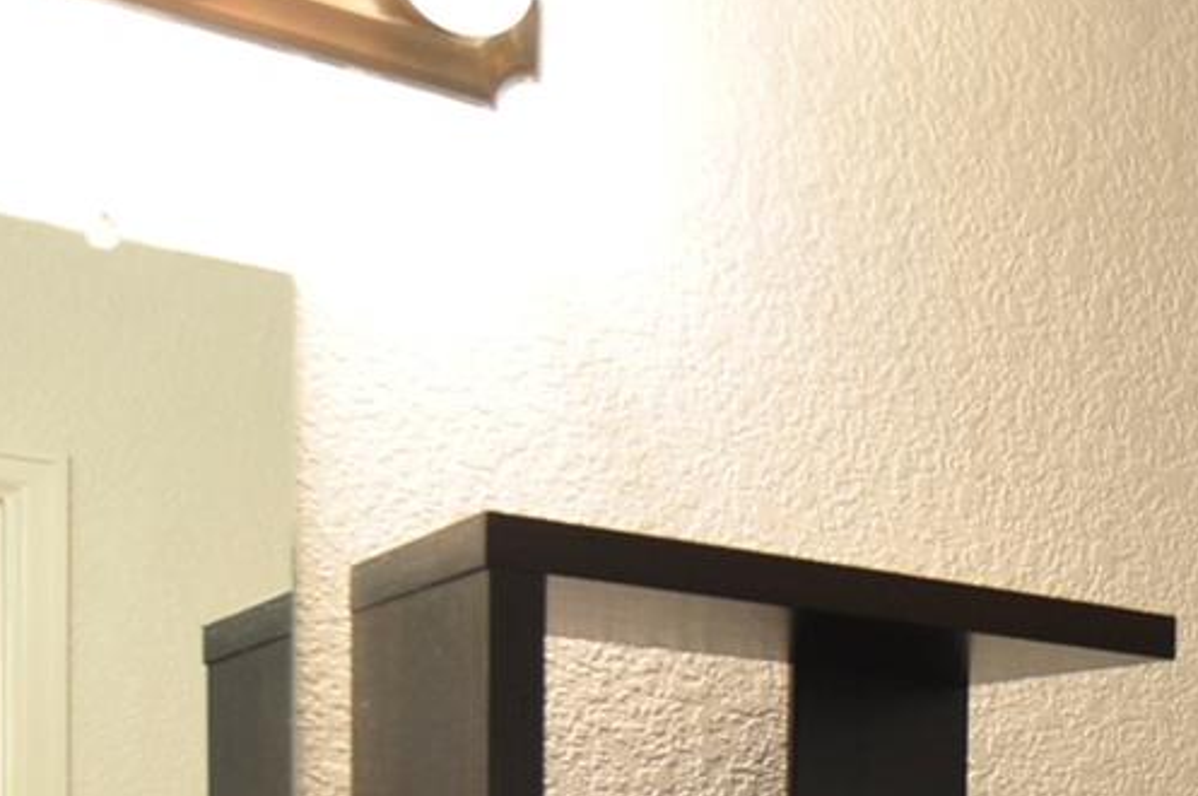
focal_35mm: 58
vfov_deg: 20.9
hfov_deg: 29.5
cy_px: 1073
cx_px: 1454
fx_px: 1928
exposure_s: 1/10
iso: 200
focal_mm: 12
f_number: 4
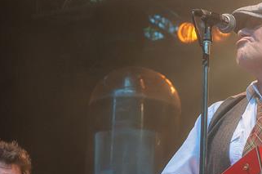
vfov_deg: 8.8
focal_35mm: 155
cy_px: 150
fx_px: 1126
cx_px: 201
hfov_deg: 13.2
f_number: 4.5
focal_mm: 46
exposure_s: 1/400
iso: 400
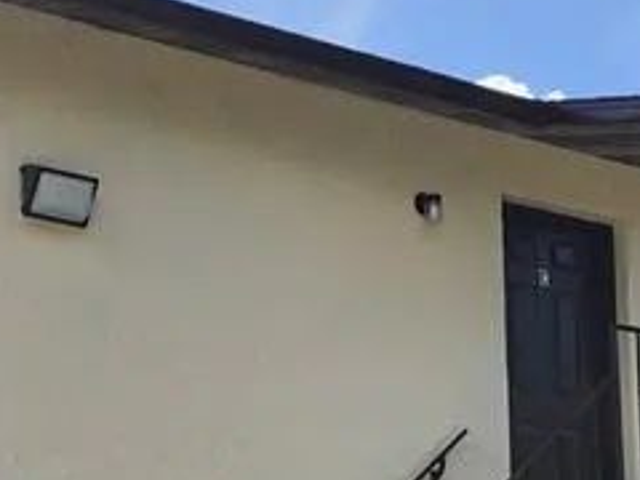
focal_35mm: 98
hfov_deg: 19.9
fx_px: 1812
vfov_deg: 14.1
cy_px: 725
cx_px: 168
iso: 12
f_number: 1.8
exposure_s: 1/1597
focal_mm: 6.4
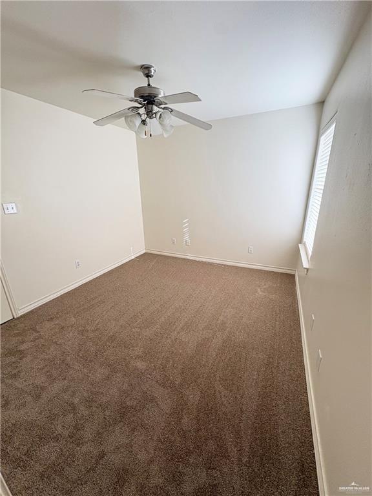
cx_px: 186
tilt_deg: -16.3
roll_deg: +0.8
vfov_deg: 102.1
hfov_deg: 85.7
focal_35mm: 14
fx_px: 201
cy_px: 248
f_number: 2.2
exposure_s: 1/120
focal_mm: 2.22
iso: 100
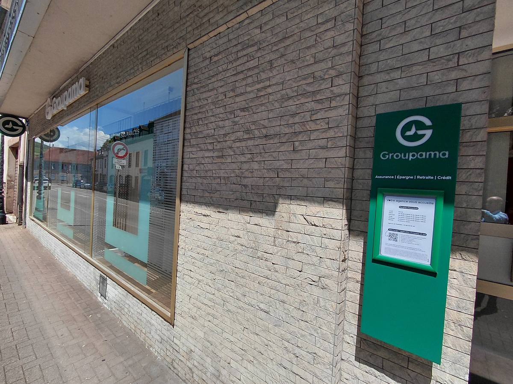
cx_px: 256
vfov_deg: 78.1
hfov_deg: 94.5
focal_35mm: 16
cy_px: 192
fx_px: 237
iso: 40
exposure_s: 1/2029
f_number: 2.2
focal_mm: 1.64
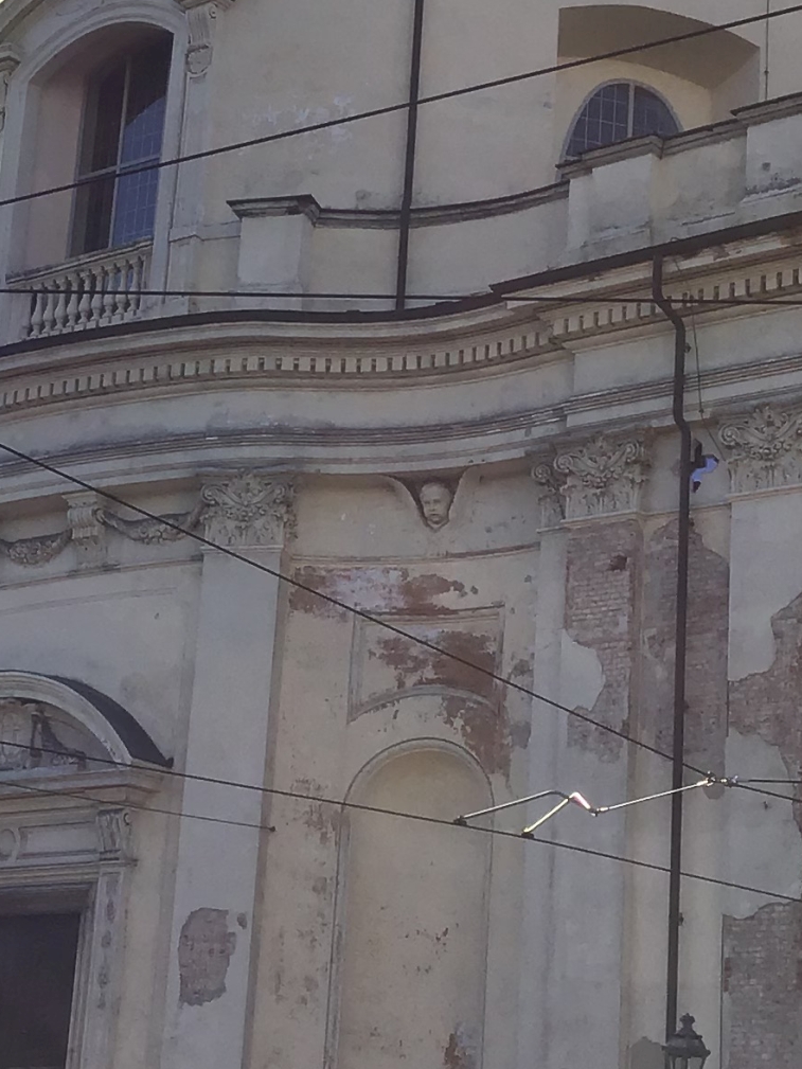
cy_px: 425
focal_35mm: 86
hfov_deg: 17.1
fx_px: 2656
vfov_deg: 22.7
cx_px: 273
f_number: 2.4
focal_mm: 3.3
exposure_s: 1/849
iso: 25
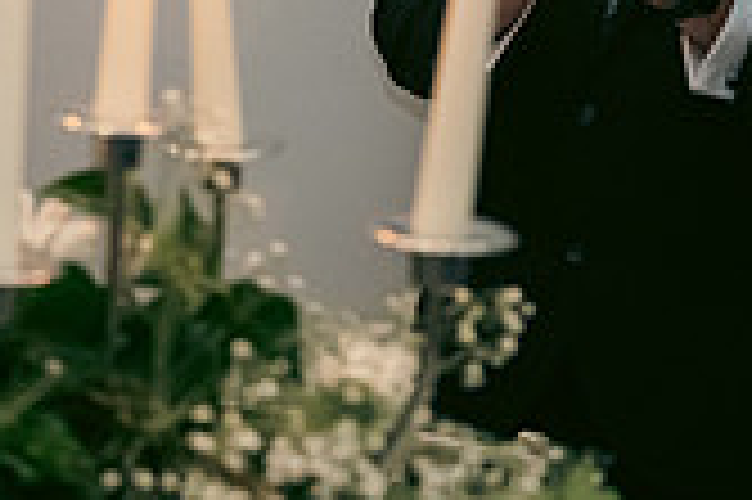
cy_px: 25
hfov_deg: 14.3
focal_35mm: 132
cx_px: -446
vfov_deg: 10.3
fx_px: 2755
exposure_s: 1/160
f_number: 3.5
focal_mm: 38
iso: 2000
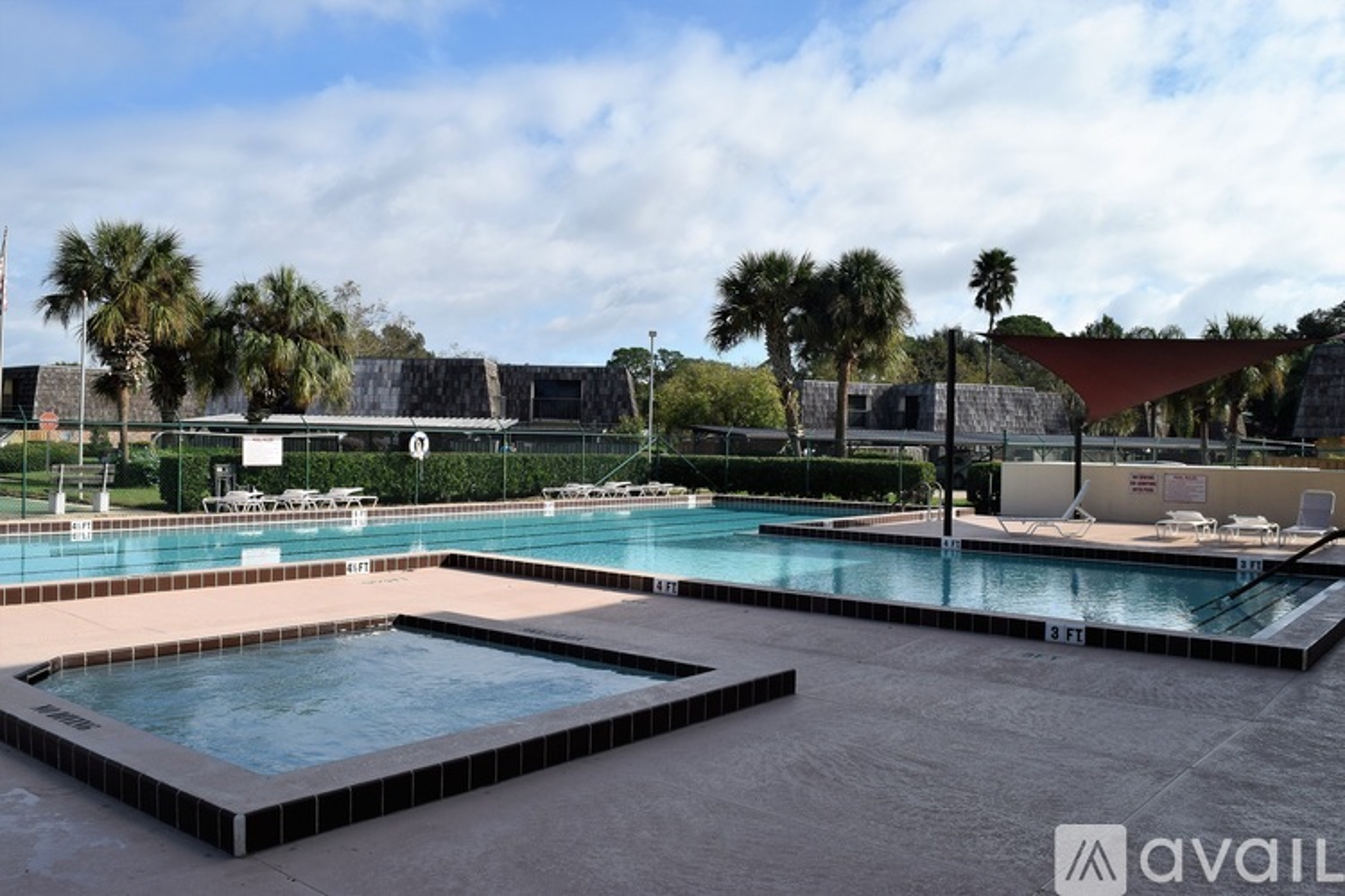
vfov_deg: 43.6
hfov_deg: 61.9
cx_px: 672
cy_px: 448
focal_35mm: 30
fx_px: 1121
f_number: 18
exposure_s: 1/160
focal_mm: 20
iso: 200
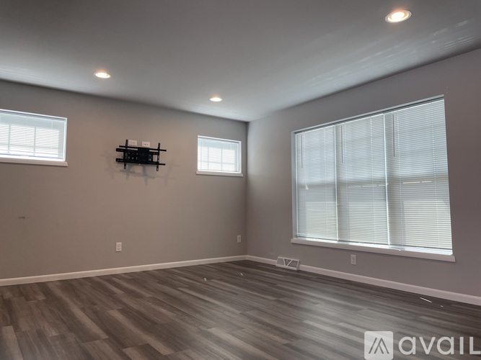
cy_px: 180
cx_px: 240
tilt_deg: +5.6
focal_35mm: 26
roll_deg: +0.8
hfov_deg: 67.3
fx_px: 361
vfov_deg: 53.0
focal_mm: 4.2
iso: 64
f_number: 1.6
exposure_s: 1/120
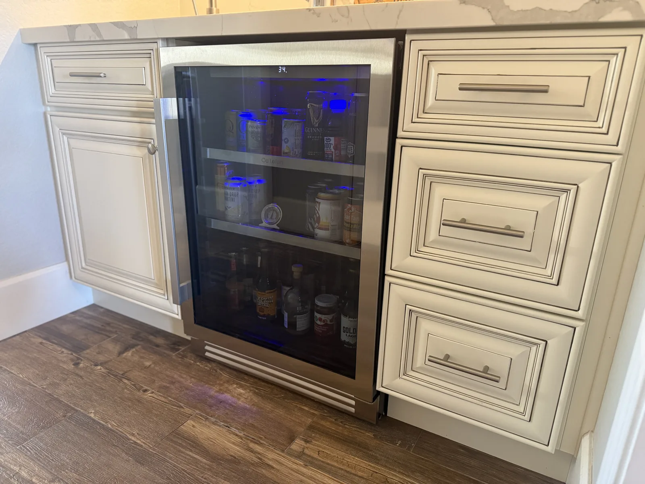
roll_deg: -2.2
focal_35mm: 24
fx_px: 447
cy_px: 242
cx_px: 322
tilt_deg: -16.9
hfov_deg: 71.6
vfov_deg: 56.8
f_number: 1.78
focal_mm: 6.76
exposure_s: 1/60
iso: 320
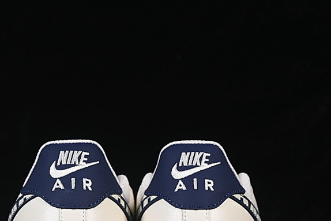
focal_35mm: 141
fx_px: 1297
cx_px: 129
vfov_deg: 9.7
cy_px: 196
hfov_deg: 14.5
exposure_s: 1/80
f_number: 8
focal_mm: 50
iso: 160
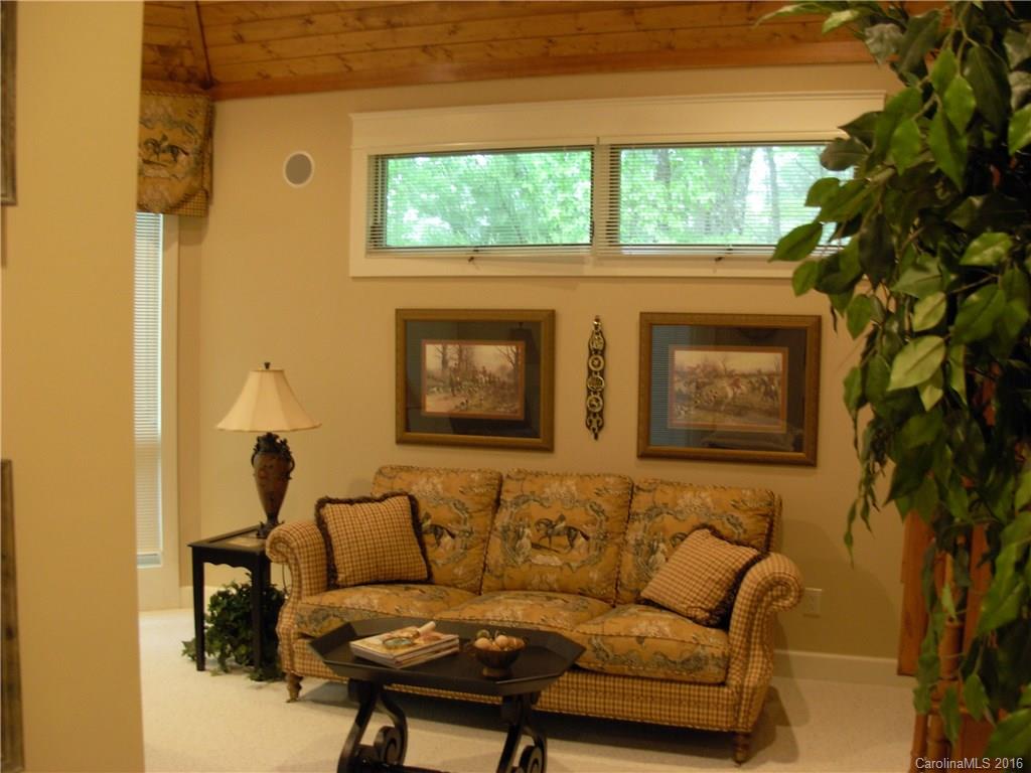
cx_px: 516
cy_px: 386
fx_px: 1132
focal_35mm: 38
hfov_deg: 49.0
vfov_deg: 37.7
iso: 178
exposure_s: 1/4
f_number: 2.9
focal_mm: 6.3
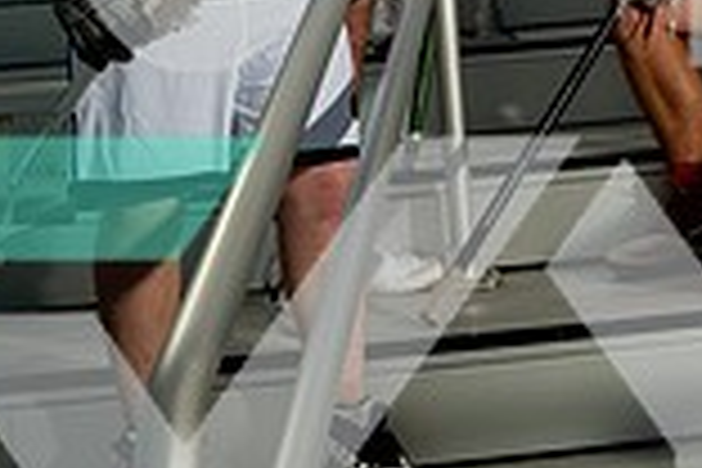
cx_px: 954
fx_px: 1735
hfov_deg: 20.5
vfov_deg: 14.6
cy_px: -169
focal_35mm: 89
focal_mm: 24
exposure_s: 1/250
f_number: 10
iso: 250
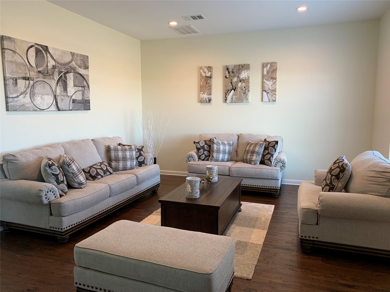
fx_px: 293
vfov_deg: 53.1
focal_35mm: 26
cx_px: 195
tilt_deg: -7.0
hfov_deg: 67.3
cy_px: 146
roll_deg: +0.3
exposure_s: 1/60
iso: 64
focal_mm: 4.25
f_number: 1.8
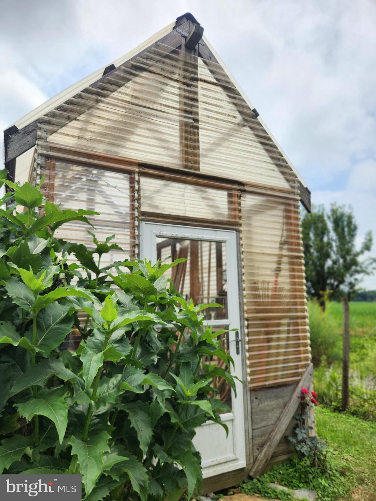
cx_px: 188
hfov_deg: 58.9
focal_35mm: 23
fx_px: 333
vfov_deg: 73.9
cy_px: 250
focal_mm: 5.4
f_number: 1.8
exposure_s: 1/2572
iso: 20
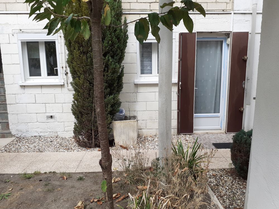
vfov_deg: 51.4
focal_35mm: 27
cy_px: 104
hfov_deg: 65.3
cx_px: 140
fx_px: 218
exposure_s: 1/566
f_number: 1.9
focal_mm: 3.6
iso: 40
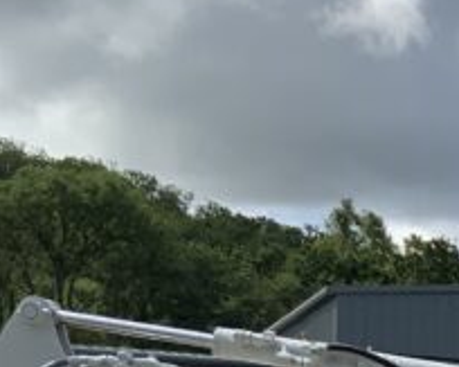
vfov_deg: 10.3
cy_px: 621
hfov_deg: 12.1
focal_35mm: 142
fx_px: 1928
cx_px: 898
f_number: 1.8
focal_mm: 3
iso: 16
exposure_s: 1/2058
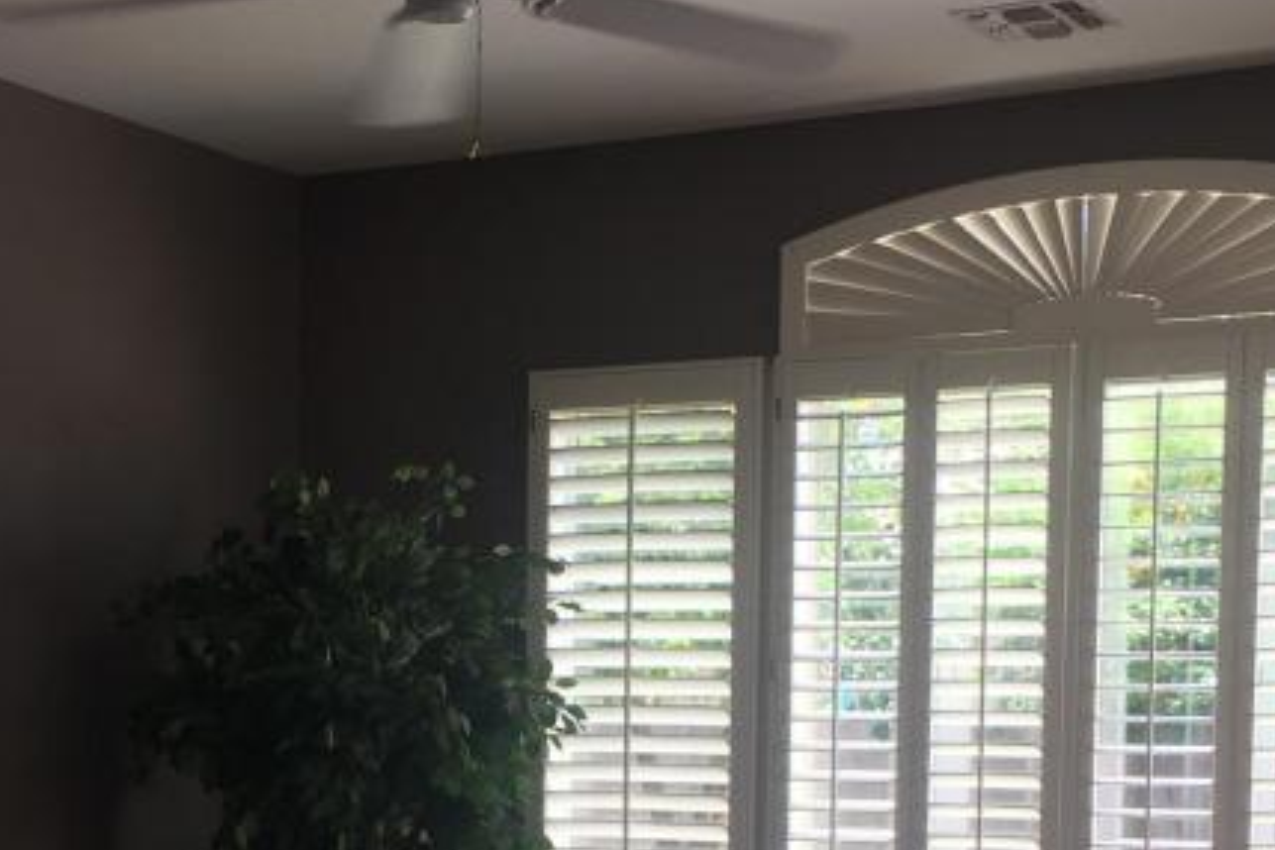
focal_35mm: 72
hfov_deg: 28.0
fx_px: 2550
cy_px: 874
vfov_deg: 18.4
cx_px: 556
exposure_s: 1/60
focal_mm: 4.15
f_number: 2.2
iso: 32
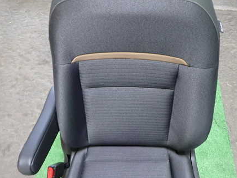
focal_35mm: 35
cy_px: 74
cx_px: 128
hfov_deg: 52.6
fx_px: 239
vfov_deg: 40.5
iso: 250
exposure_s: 1/30
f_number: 2
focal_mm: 4.5
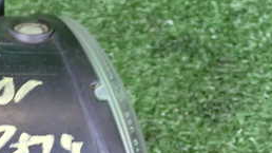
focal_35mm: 81
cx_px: -17
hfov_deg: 24.7
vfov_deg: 14.7
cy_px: 142
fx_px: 584
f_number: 2.4
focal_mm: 5.79
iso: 400
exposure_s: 1/30
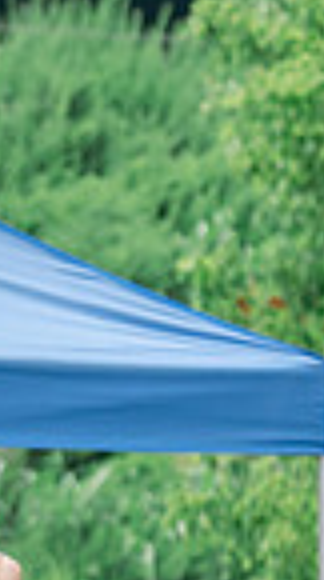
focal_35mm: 1512
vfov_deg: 1.4
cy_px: 829
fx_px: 23215
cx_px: -362
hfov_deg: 0.8
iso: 400
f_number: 5
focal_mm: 200
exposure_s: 1/1600
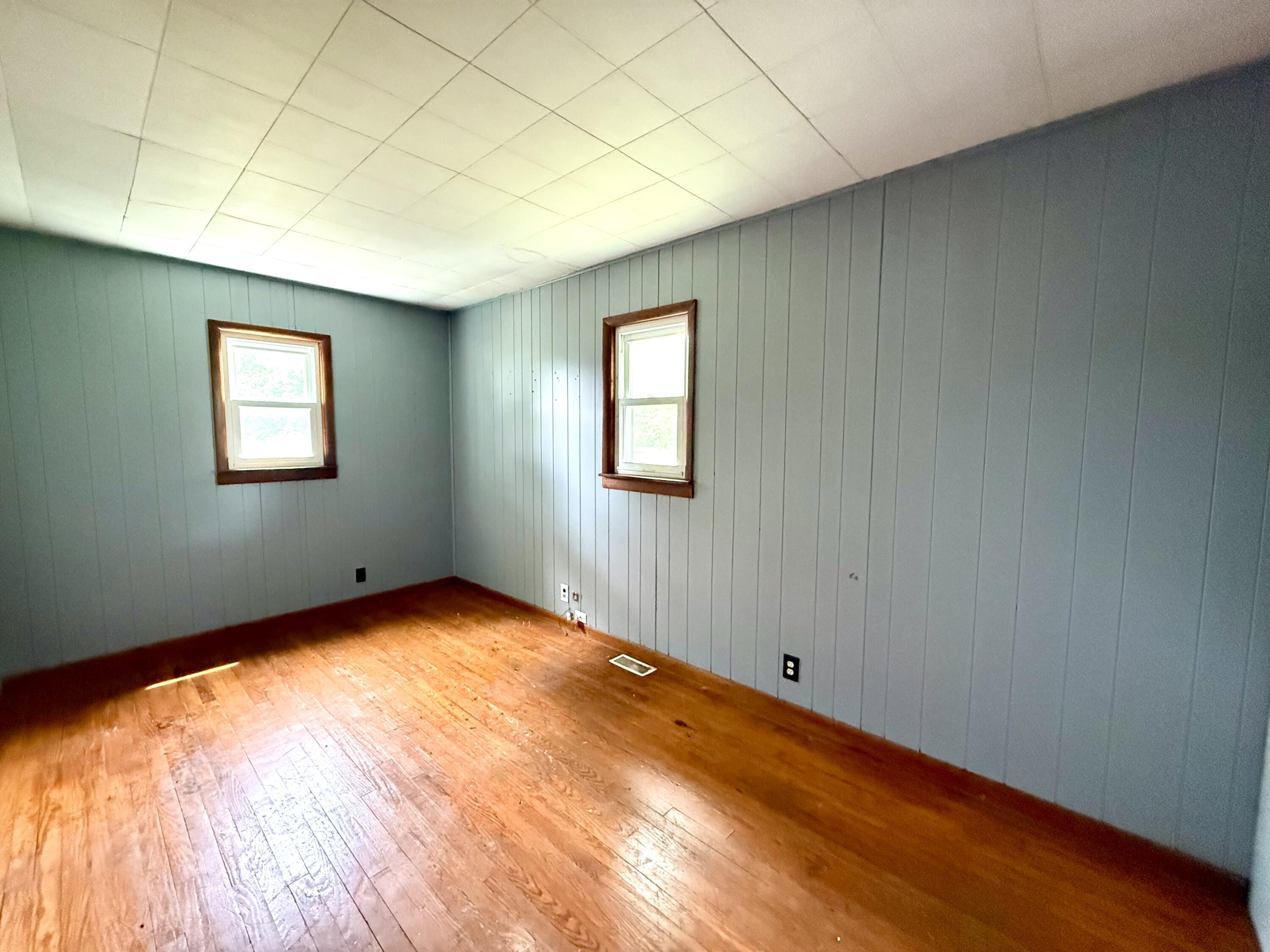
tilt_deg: -5.1
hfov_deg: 102.1
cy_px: 476
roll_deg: -0.3
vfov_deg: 85.7
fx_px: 514
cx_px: 635
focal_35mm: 14
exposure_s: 1/60
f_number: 2.2
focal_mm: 2.22
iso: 1000
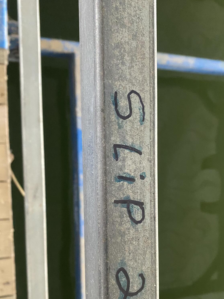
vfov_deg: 52.1
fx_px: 302
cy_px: 188
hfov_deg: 40.7
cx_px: 112
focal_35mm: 35
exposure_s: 1/54
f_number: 1.8
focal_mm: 4.25
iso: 500
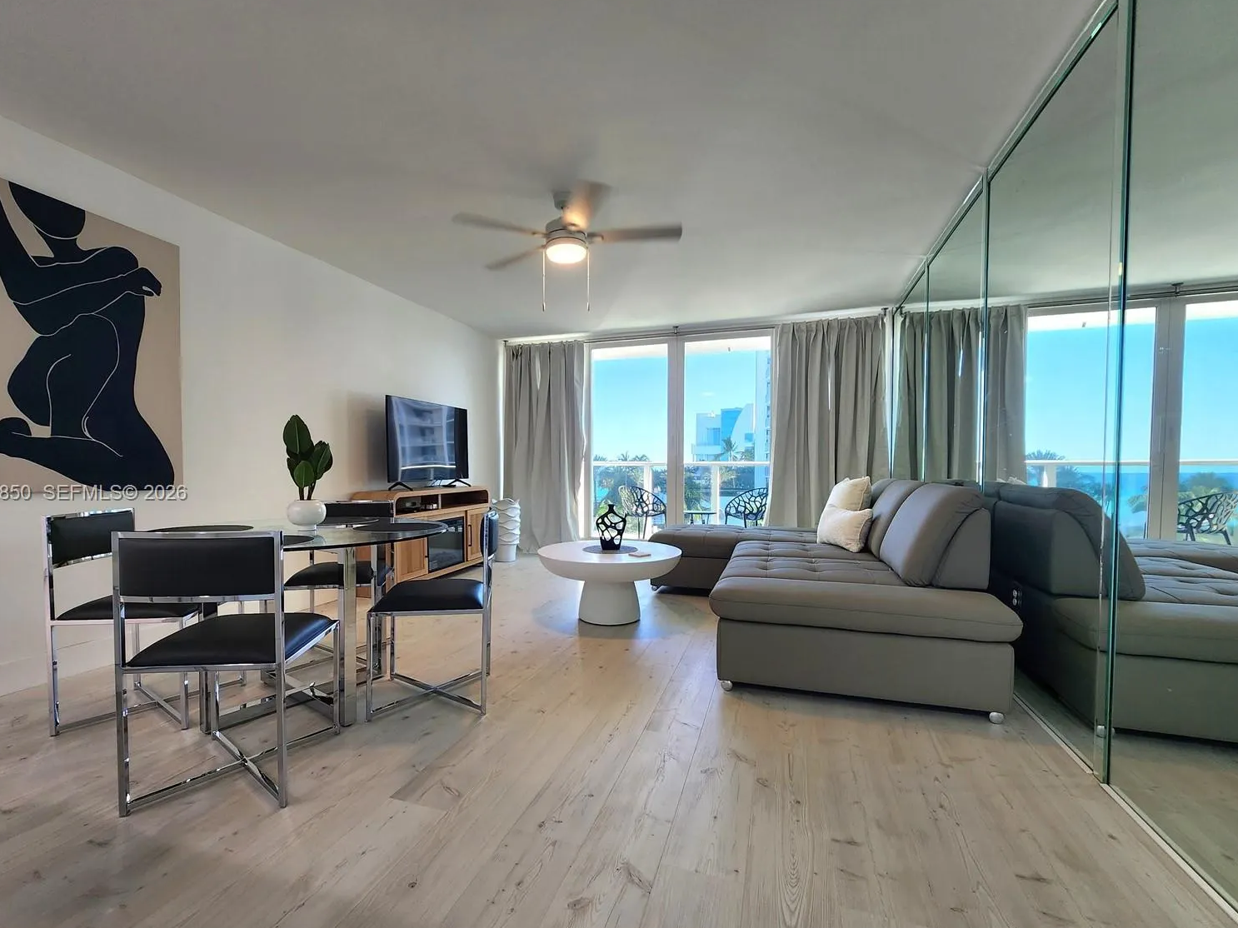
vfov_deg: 85.5
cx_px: 594
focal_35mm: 14
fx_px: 501
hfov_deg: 102.0
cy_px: 494
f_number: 2.2
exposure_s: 1/60.2
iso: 80
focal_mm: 2.2
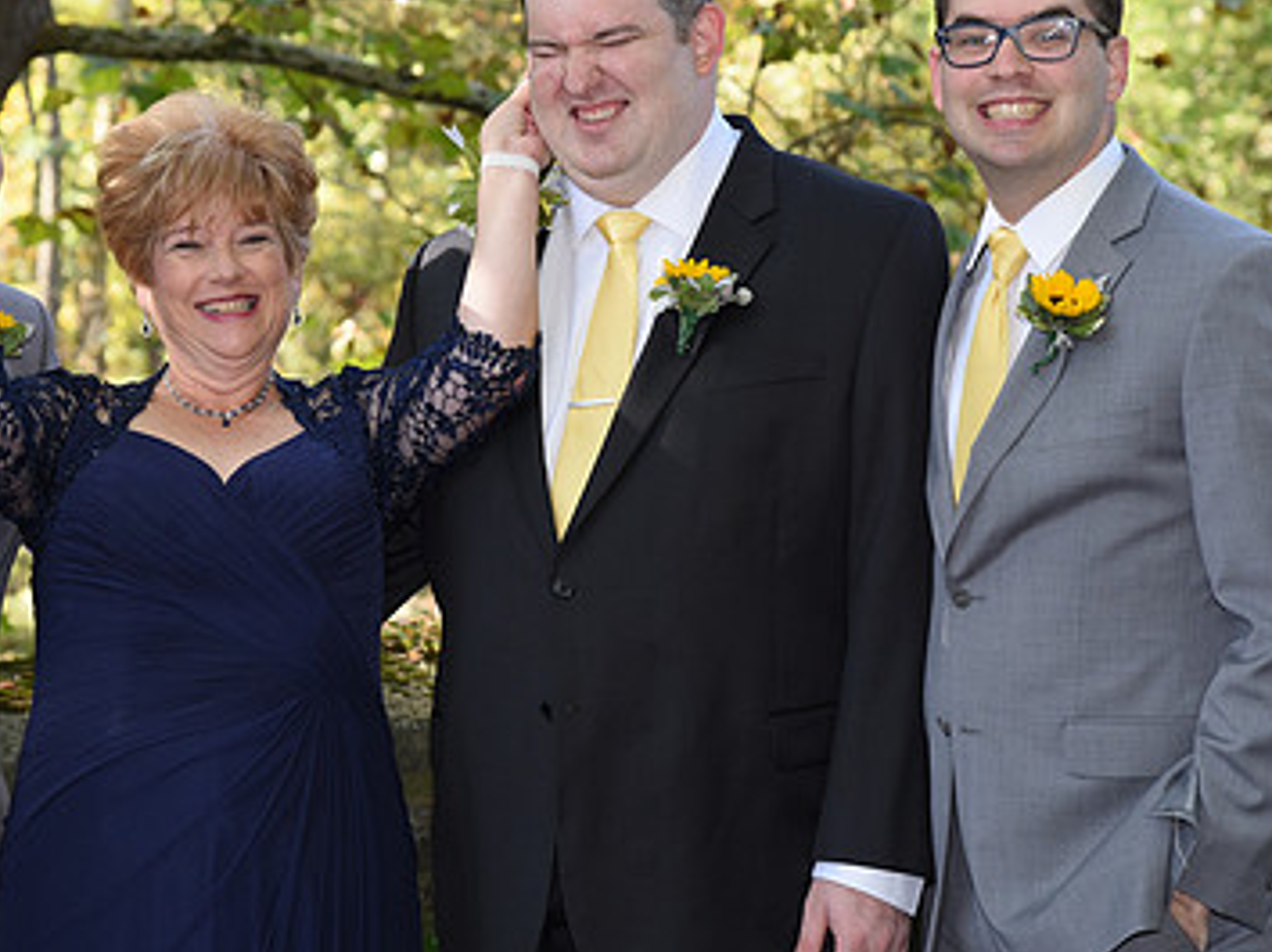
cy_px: 390
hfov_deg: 14.7
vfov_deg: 11.0
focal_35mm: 134
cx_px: 489
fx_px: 4921
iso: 640
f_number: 5.6
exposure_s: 1/200
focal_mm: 85
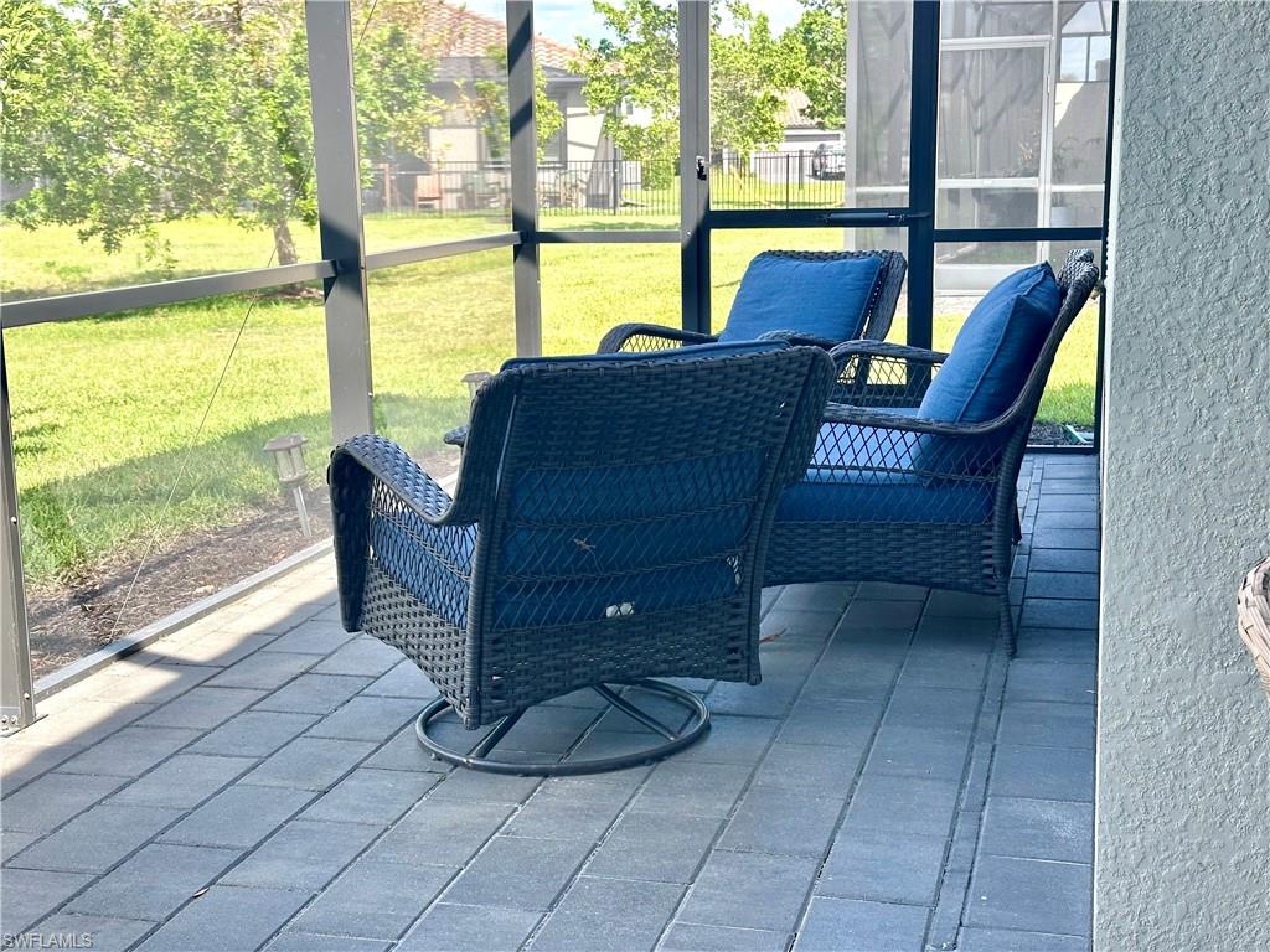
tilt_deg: -10.0
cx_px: 635
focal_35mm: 48
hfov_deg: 39.7
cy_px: 476
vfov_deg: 30.3
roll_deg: +0.9
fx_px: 1761
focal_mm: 6.86
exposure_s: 1/549
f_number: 1.78
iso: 64
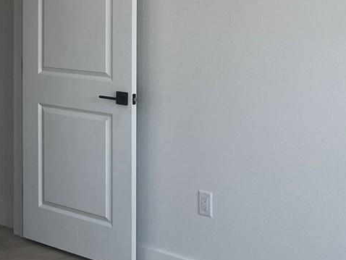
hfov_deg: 20.2
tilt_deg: -0.6
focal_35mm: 87
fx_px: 870
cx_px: -130
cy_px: 4
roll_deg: +0.4
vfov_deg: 16.7
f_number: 1.5
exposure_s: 1/289
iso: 40
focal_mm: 5.7
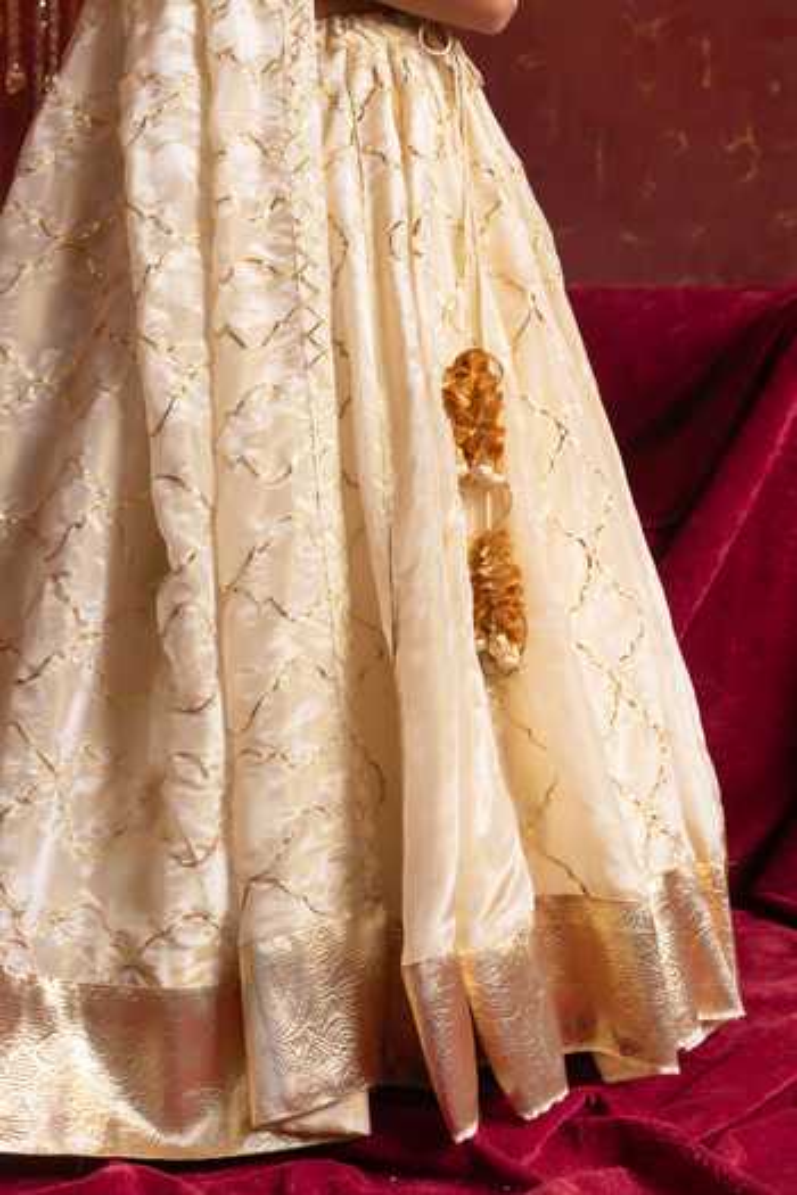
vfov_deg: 39.6
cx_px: 398
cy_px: 598
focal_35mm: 50
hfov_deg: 27.0
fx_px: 1660
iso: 200
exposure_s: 1/160
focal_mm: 50
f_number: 6.3
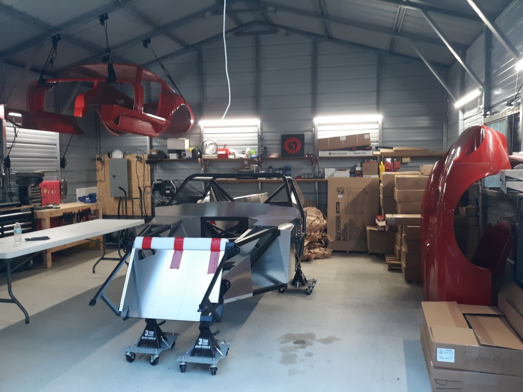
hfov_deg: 63.4
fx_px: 423
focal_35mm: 28
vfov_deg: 49.7
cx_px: 262
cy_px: 196
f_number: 1.7
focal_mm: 3.7
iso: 80
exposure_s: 1/40
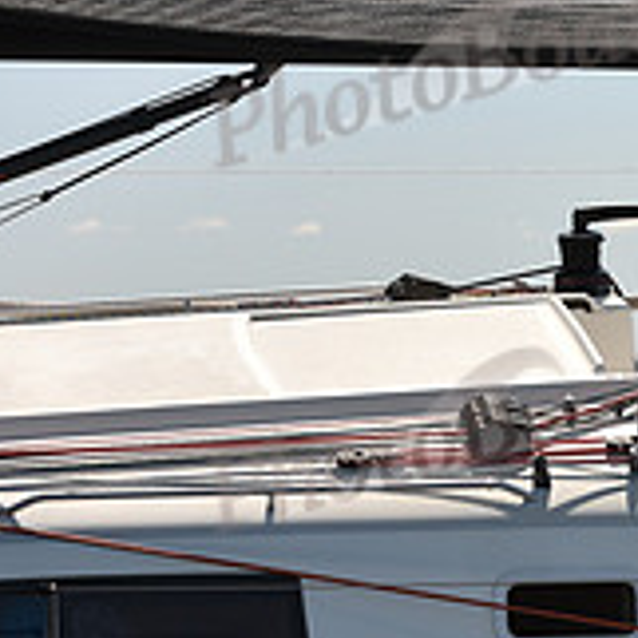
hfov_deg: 8.0
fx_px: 4483
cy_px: 581
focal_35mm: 215
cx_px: 975
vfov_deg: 8.1
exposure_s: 1/1250
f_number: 4
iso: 250
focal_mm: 70
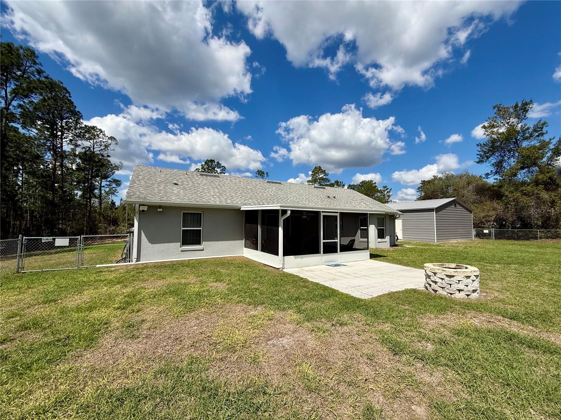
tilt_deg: +3.8
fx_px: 227
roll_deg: -0.7
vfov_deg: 85.7
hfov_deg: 102.1
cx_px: 280
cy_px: 210
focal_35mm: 14
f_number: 2.2
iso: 50
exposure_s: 1/4425
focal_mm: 2.22
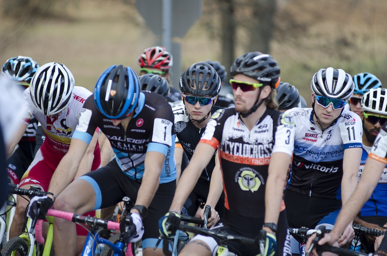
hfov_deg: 6.9
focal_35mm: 300
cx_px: 194
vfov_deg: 4.6
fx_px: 3218
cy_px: 128
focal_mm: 200
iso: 250
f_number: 3.5
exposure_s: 1/400
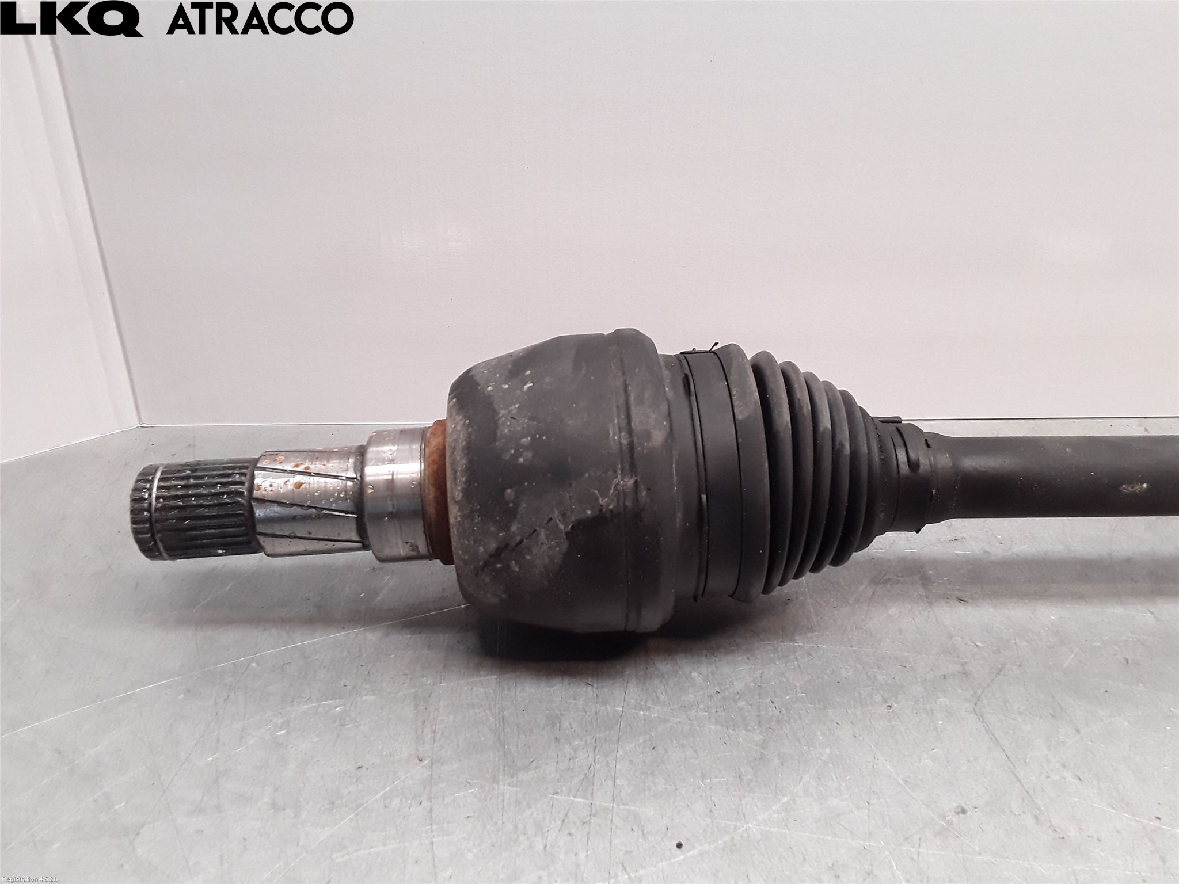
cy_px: 442
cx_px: 590
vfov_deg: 49.7
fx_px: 954
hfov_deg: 63.4
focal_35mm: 28
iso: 100
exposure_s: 1/100
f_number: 1.9
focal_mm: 2.91
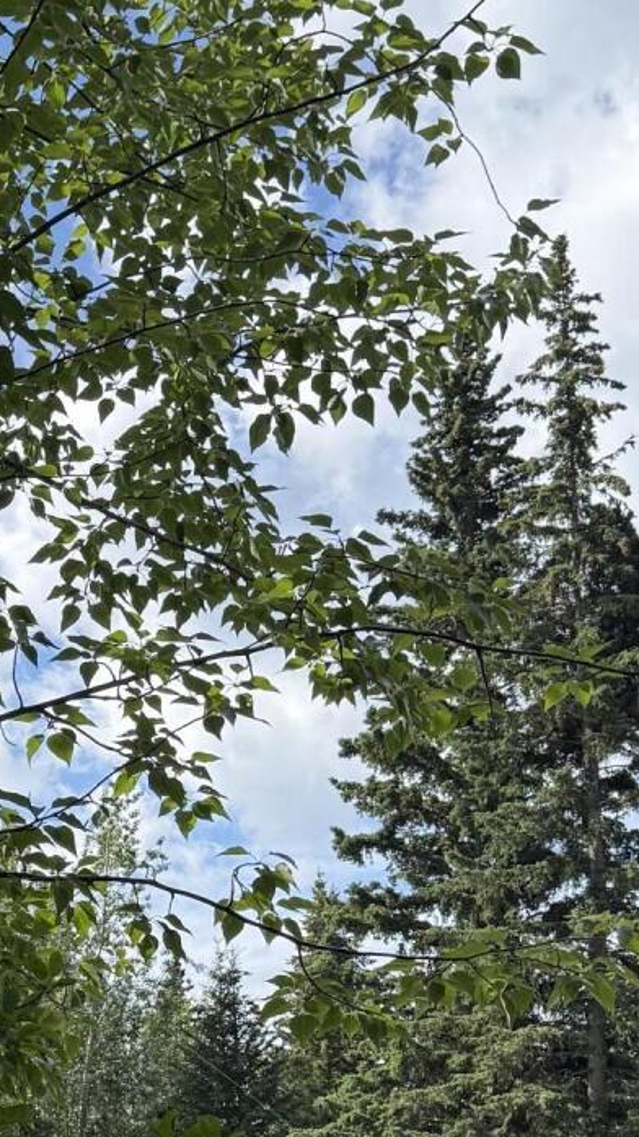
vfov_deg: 27.3
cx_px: -262
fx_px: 2259
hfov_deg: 15.1
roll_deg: +1.1
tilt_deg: +10.5
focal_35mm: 75
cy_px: 1005
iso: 100
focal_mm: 6.76
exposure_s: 1/2525
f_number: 1.78
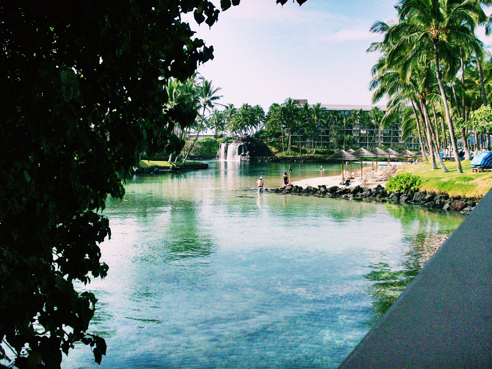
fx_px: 526
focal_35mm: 37
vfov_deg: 38.7
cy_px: 184
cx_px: 246
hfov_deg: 50.1
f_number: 5.6
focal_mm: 6.2
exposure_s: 1/726
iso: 200
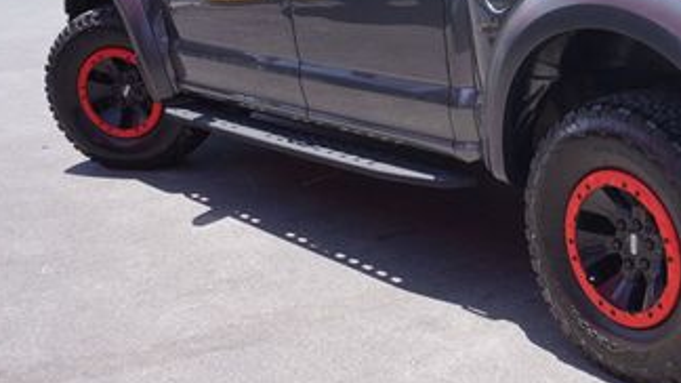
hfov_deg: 31.8
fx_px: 1119
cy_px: 46
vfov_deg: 19.1
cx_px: 647
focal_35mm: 62
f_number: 8
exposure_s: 1/100
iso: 100
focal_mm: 20
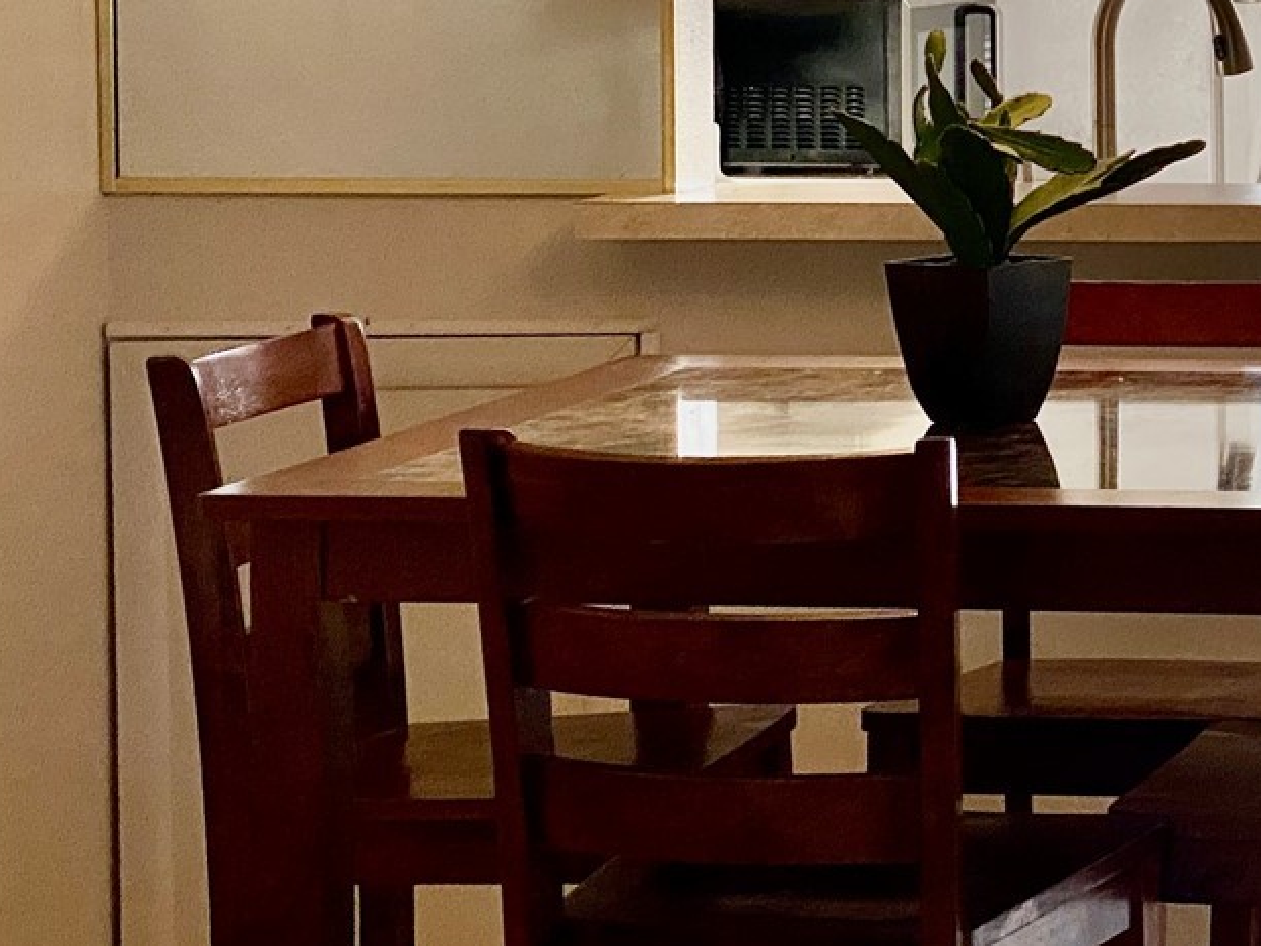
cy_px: 49
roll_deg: -0.8
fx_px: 4882
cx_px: 1612
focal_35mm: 134
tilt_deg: -2.6
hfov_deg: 14.2
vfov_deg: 11.0
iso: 100
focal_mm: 6
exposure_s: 1/120
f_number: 2
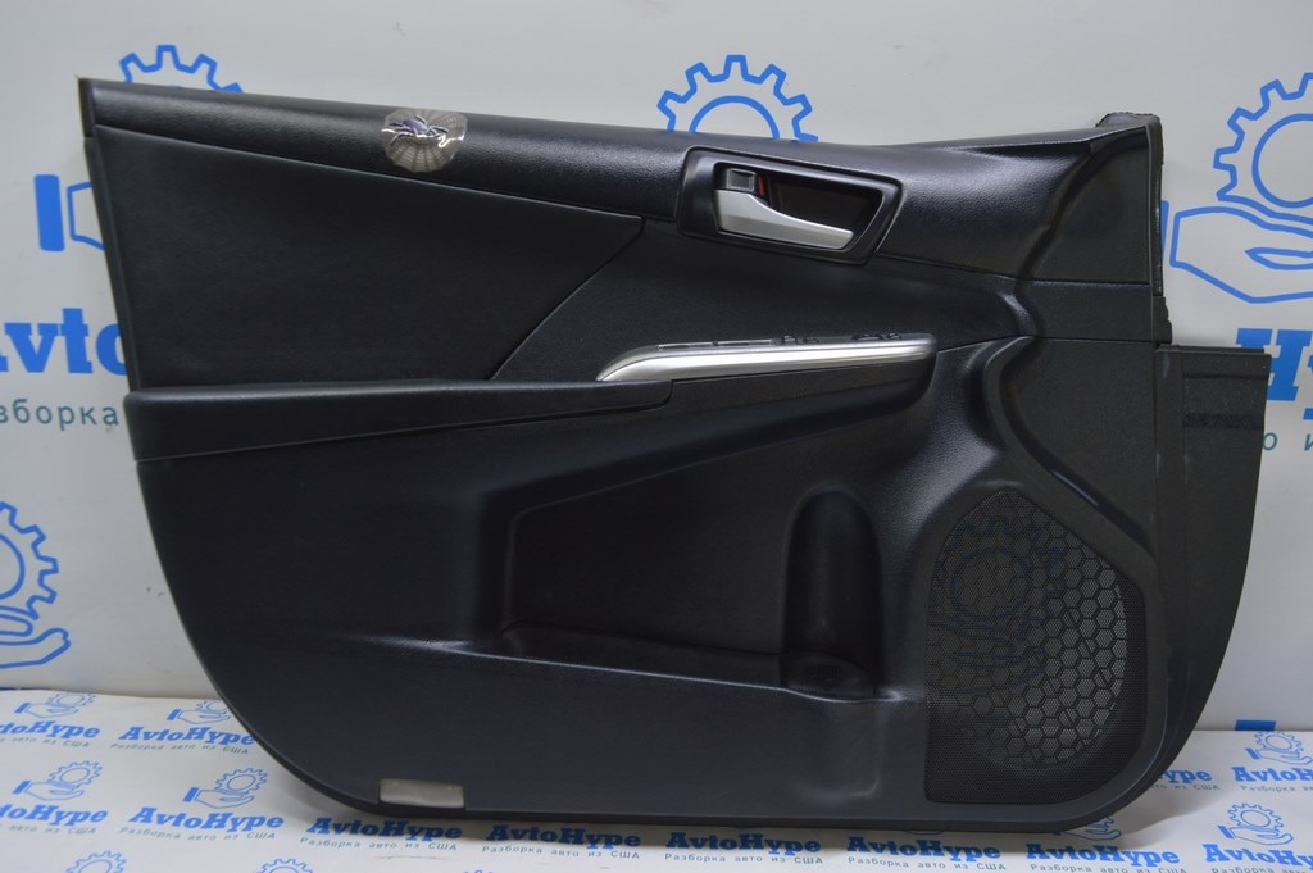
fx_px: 1148
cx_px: 656
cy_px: 436
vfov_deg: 41.6
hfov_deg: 59.5
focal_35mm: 32
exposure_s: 1/20
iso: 400
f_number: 5.6
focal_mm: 21
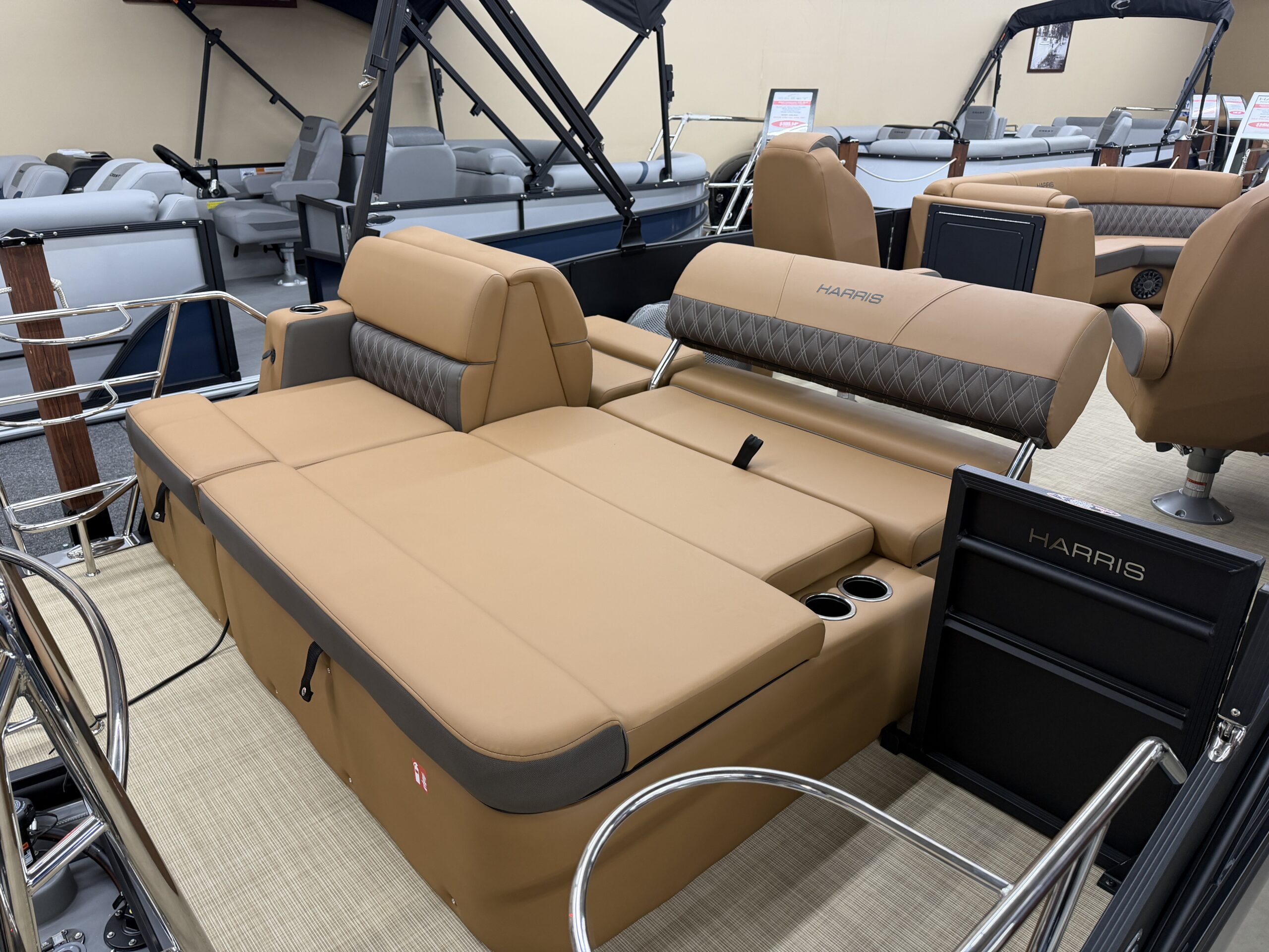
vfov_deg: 56.8
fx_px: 880
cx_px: 634
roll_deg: -0.9
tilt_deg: -23.2
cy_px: 476
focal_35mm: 24
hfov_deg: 71.6
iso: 160
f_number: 1.78
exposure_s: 1/60
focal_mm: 6.76
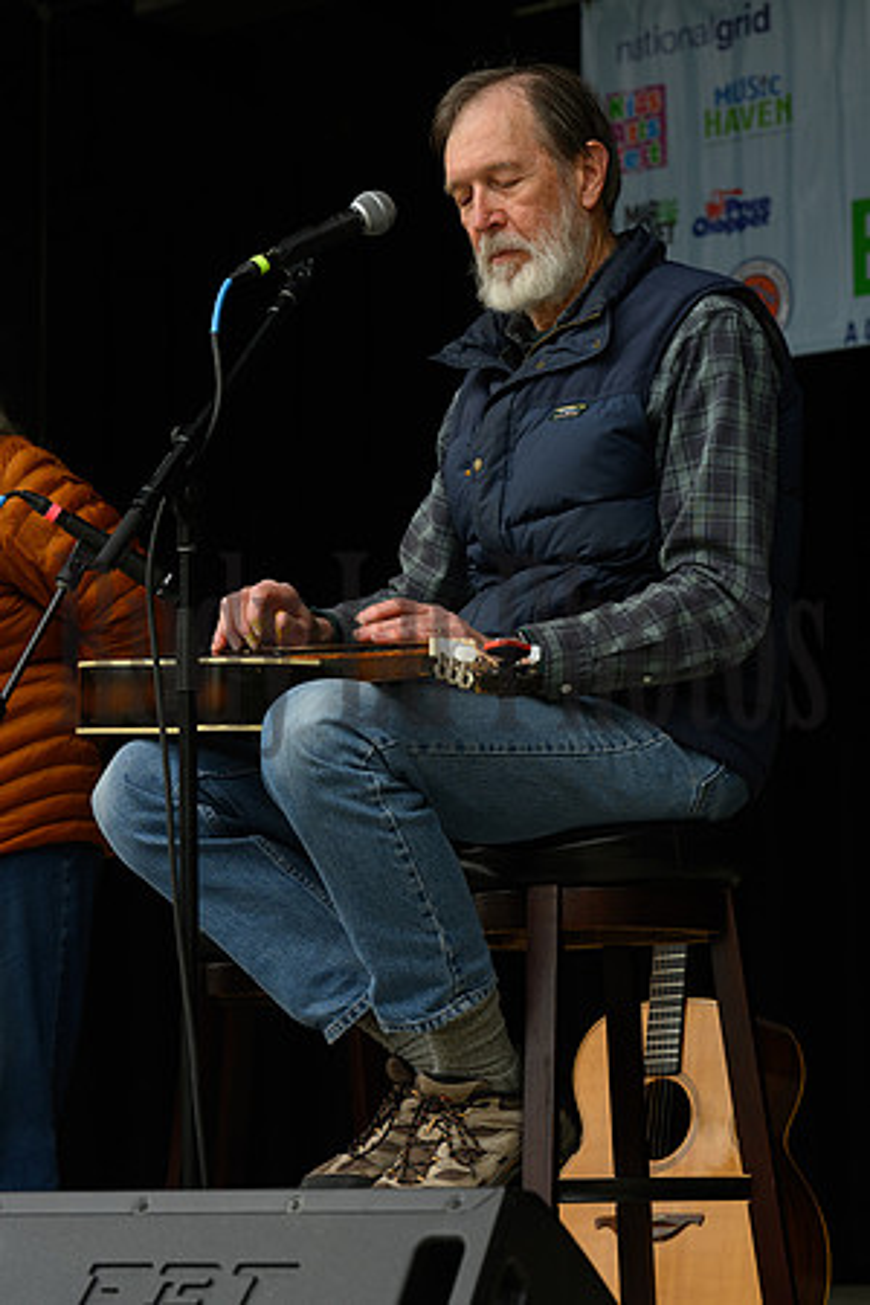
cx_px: 435
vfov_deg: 18.6
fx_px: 3987
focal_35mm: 110
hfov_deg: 12.5
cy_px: 652
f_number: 8
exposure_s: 1/500
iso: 800
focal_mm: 110
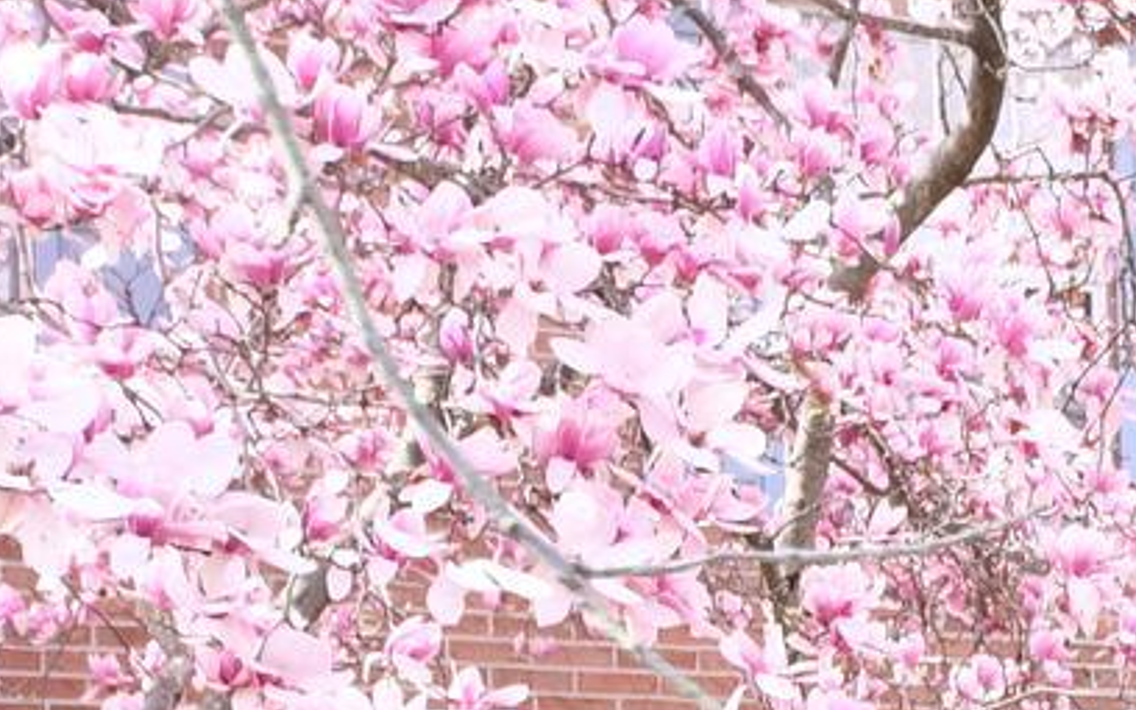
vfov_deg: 9.0
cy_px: 1394
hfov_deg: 12.9
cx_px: 2389
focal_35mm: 138
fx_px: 4272
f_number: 5
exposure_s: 1/80
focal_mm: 18
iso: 200
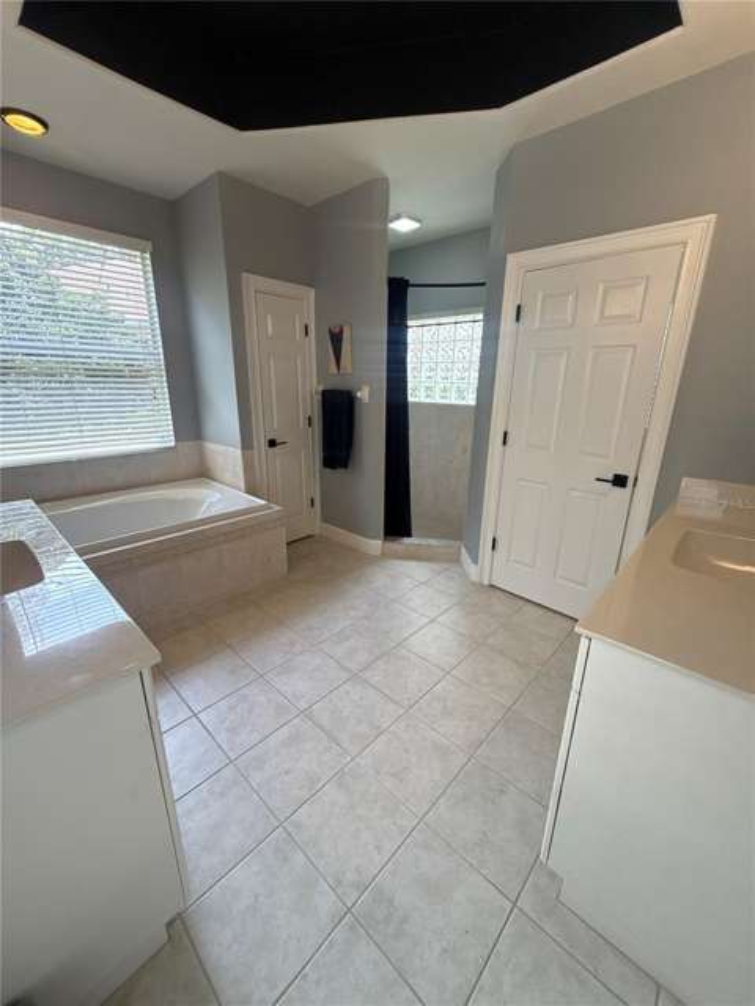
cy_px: 503
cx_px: 378
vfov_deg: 102.1
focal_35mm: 14
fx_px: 407
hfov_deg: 85.7
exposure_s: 1/99
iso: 100
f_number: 2.2
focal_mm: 2.22
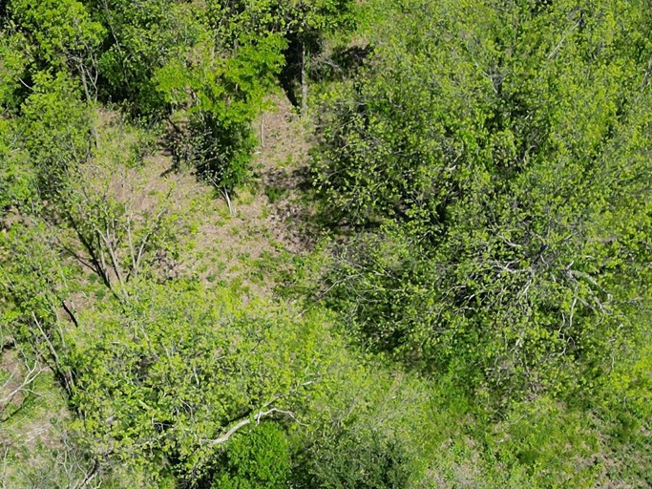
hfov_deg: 27.0
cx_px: 299
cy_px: 487
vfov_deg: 19.8
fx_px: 1356
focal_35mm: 72
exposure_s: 1/2000
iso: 100
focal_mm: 6.72
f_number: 1.7
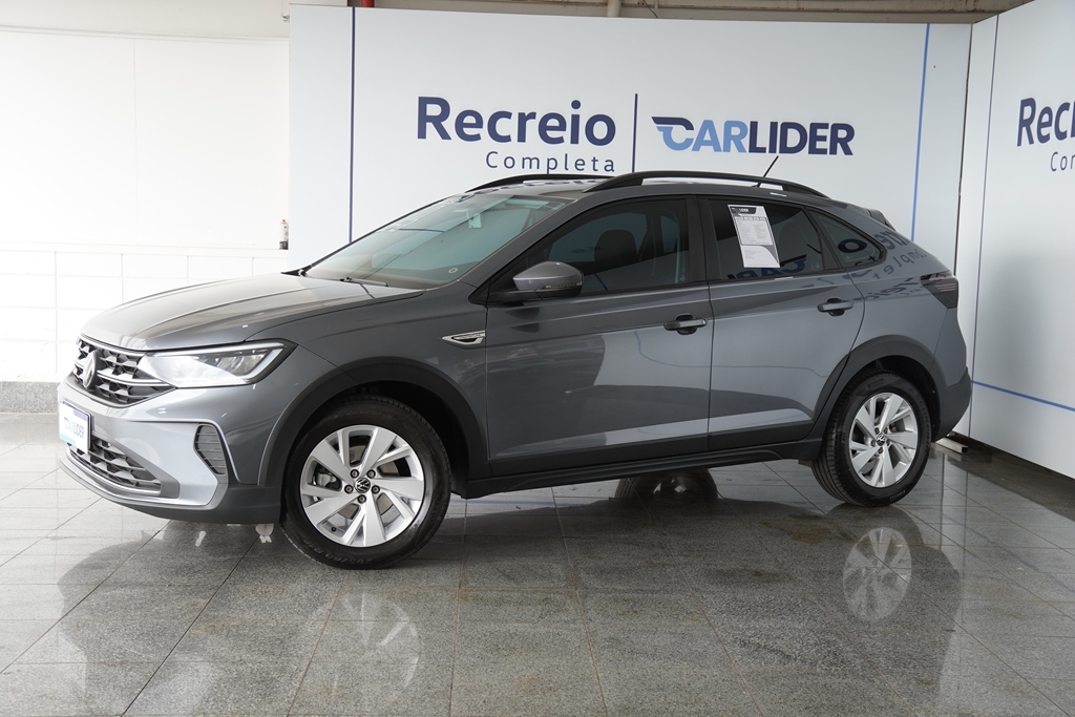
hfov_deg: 46.4
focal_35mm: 42
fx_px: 1254
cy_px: 358
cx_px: 538
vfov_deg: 31.9
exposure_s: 1/160
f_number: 4
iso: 250
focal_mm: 28
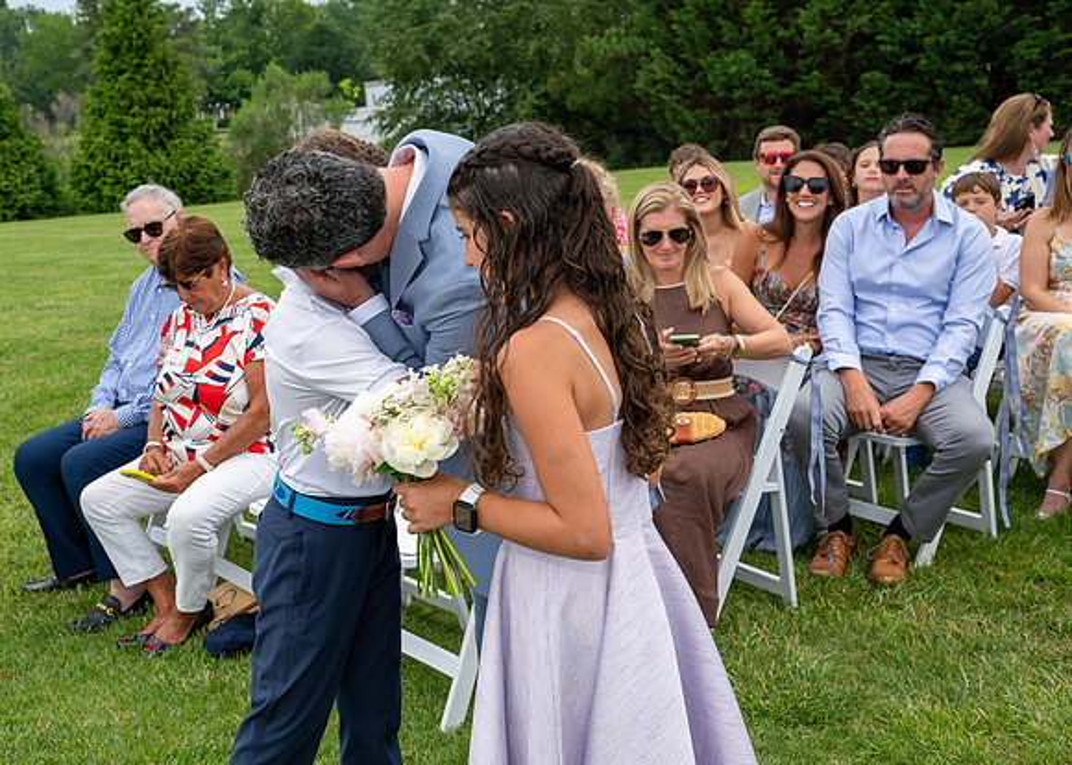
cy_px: 316
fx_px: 1460
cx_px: 456
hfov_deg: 40.2
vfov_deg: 29.3
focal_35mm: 48
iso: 140
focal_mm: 39
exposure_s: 1/250
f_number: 7.1
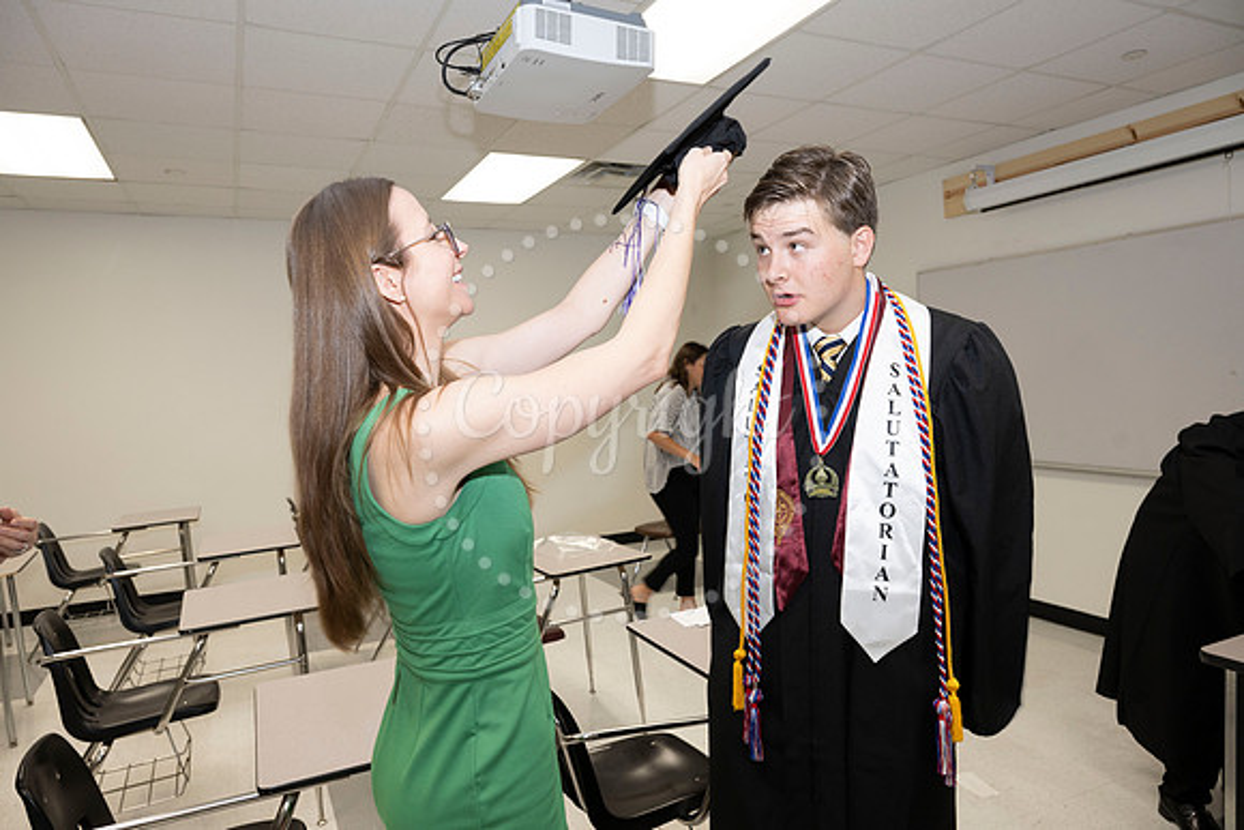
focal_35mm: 24
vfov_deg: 53.2
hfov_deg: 73.7
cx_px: 622
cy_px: 415
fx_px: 829
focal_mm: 24
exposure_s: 1/80
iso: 800
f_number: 5.6
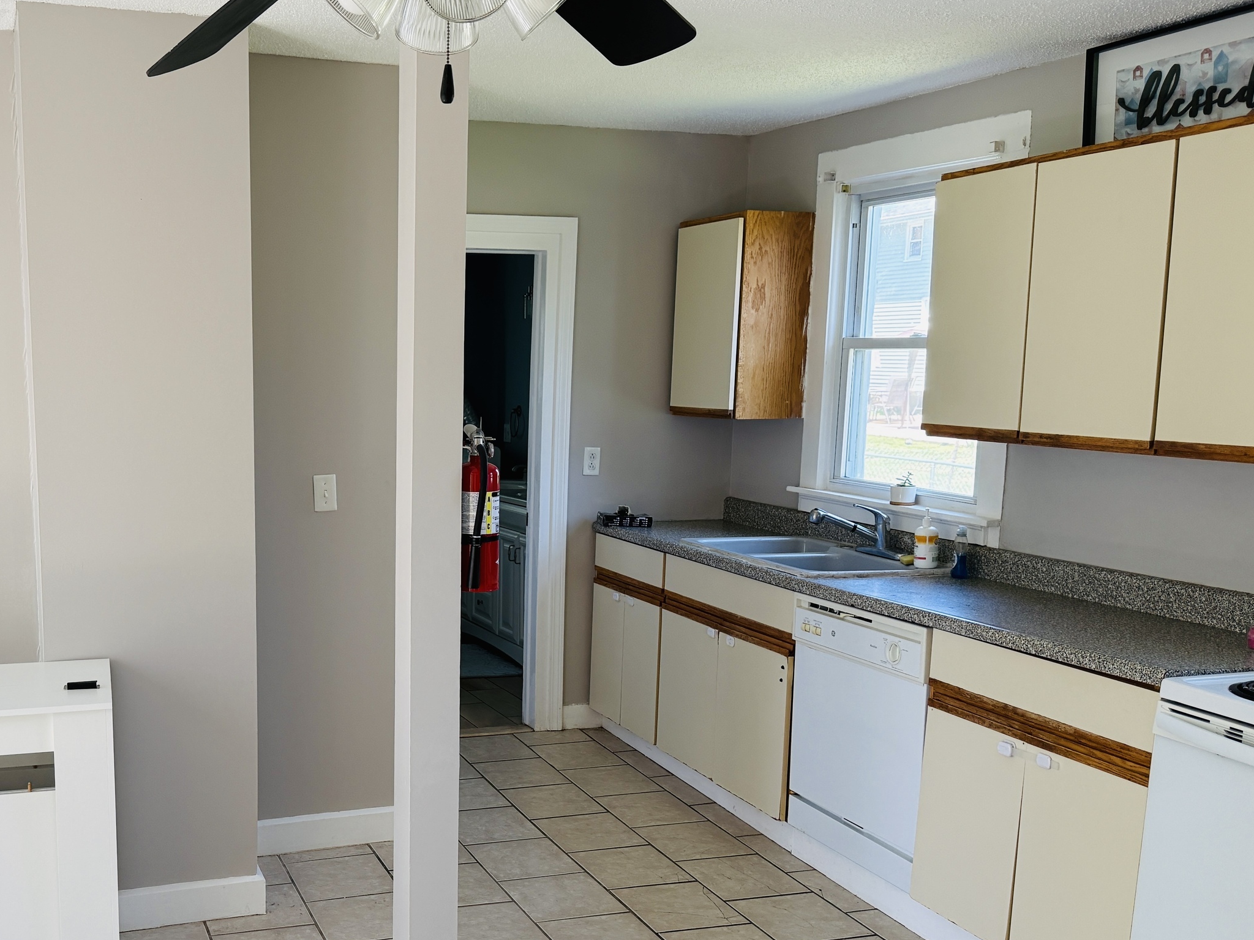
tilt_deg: -6.0
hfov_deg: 50.1
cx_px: 379
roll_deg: +0.4
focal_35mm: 36
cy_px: 564
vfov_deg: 39.5
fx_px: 1304
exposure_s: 1/234
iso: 125
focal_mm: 6.76
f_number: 1.78
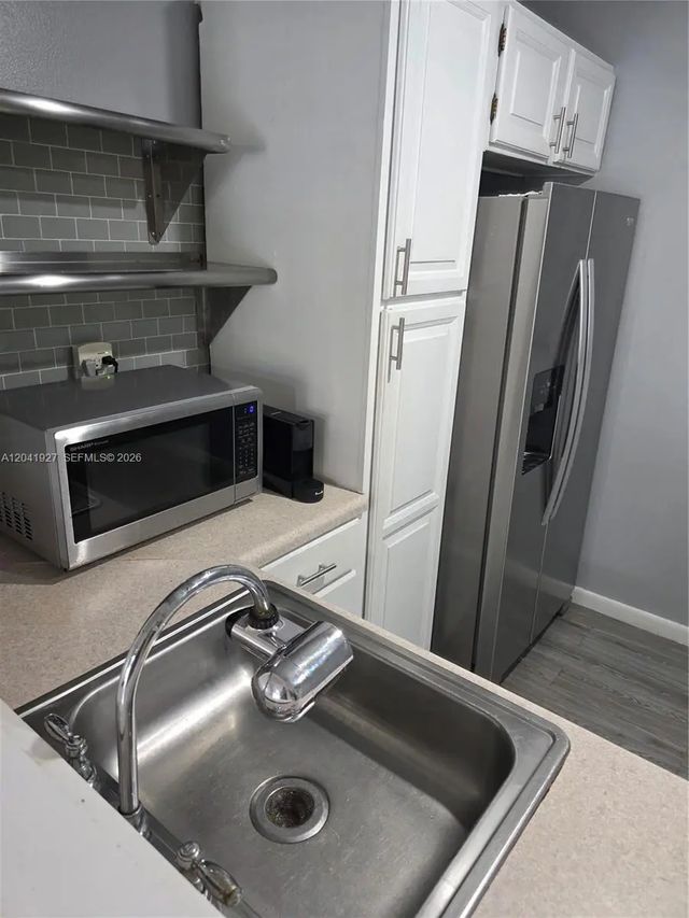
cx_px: 344
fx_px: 610
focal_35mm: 23
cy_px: 459
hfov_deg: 58.9
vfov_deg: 73.9
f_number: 1.7
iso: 400
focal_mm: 6.3
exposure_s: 1/120
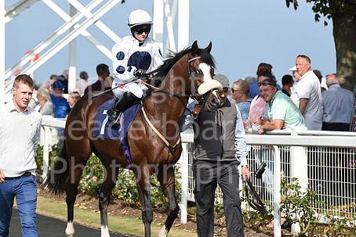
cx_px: 152
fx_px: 2146
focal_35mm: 217
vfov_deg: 6.3
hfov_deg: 9.5
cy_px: 134
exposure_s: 1/3200
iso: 500
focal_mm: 170
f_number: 5.6
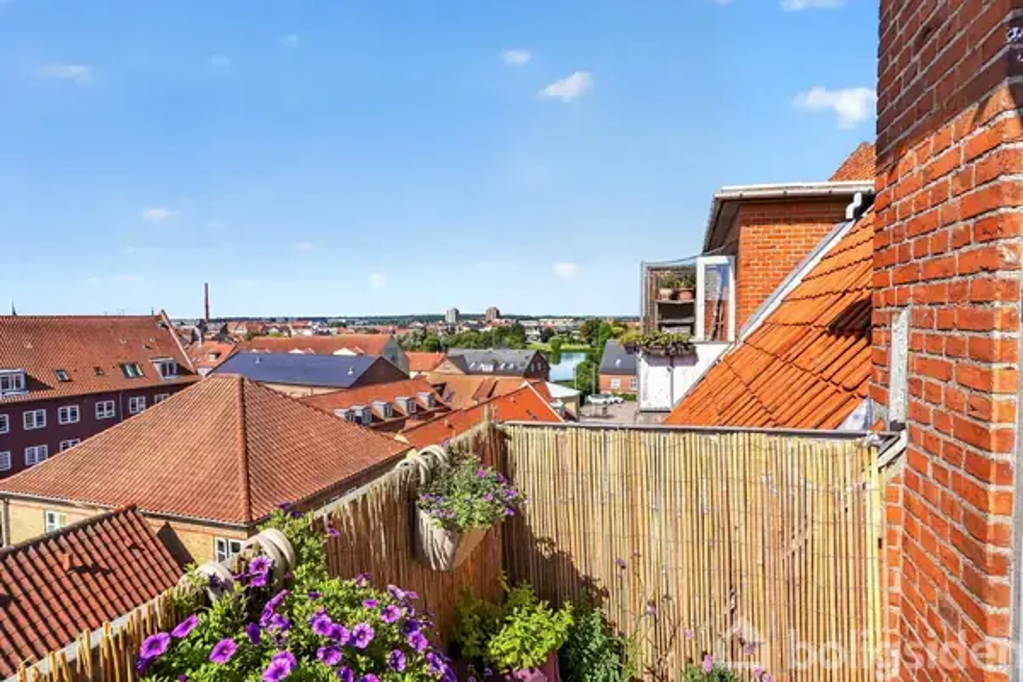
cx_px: 512
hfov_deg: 86.9
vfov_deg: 64.6
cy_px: 341
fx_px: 540
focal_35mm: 19
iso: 400
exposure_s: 1/1000
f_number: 8
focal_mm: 19
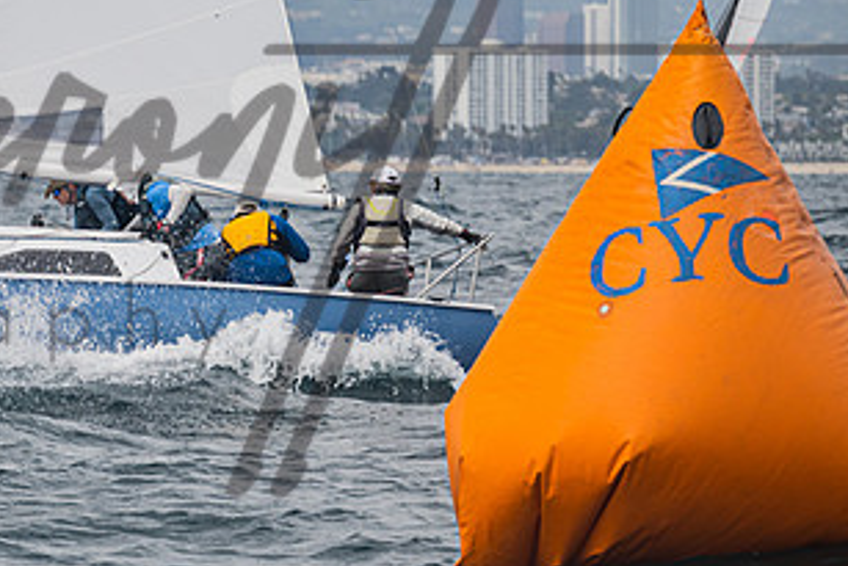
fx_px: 10039
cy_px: 170
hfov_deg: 4.8
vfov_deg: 3.2
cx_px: 138
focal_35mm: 426
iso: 160
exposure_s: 1/640
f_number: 6.3
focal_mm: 200
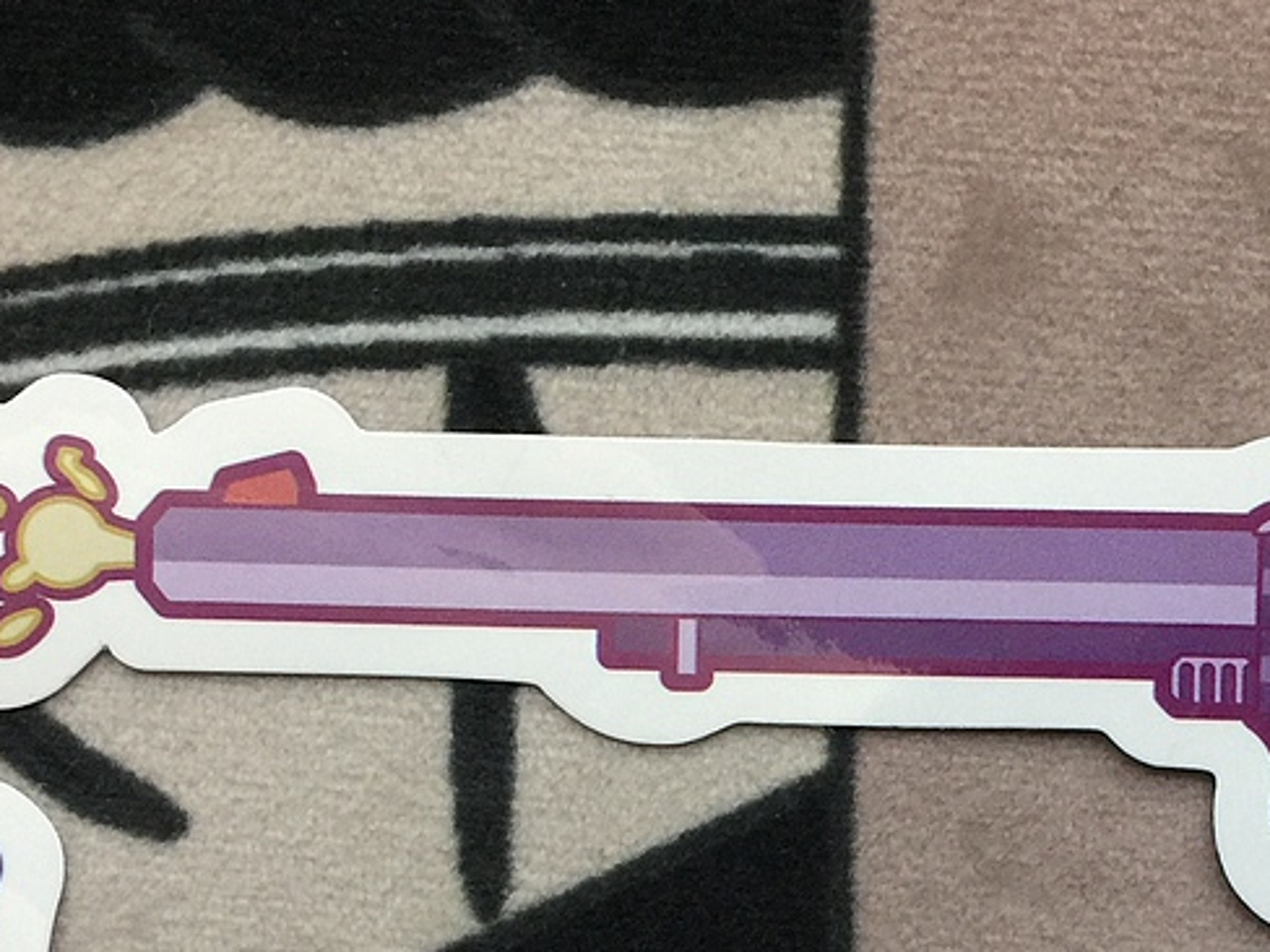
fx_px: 2788
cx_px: 898
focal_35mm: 76
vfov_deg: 18.5
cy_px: 1087
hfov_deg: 25.5
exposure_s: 1/17
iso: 64
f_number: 2.2
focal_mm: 4.15
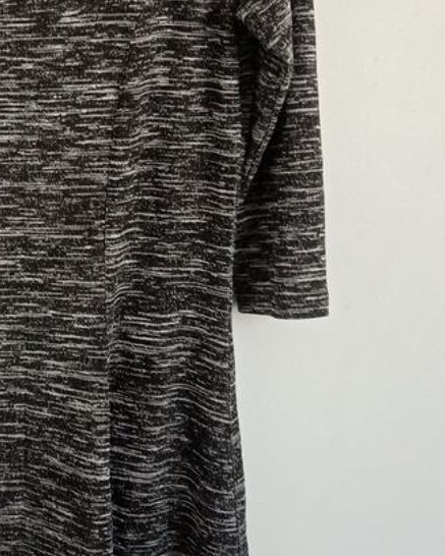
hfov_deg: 23.8
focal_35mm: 62
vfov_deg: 30.5
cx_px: 27
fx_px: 1020
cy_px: 272
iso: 253
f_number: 1.8
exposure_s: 1/33.3
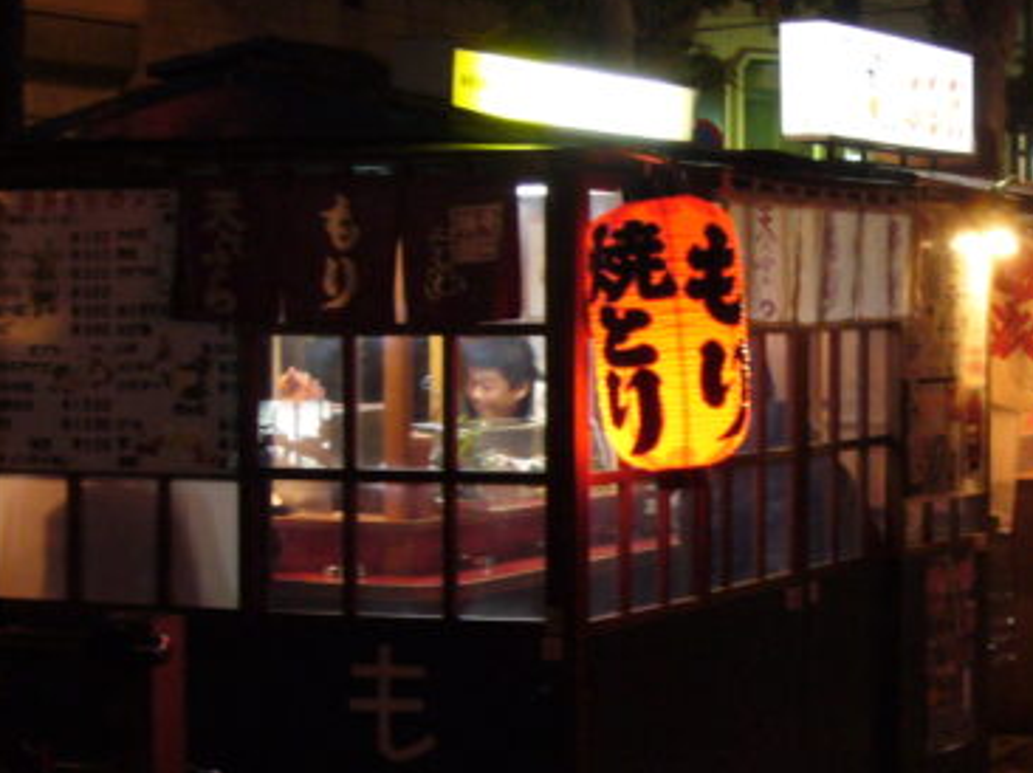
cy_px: 389
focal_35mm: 105
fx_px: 3131
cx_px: 937
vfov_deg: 14.1
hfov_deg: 18.4
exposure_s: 1/8
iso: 200
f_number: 3.3
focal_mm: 8.3
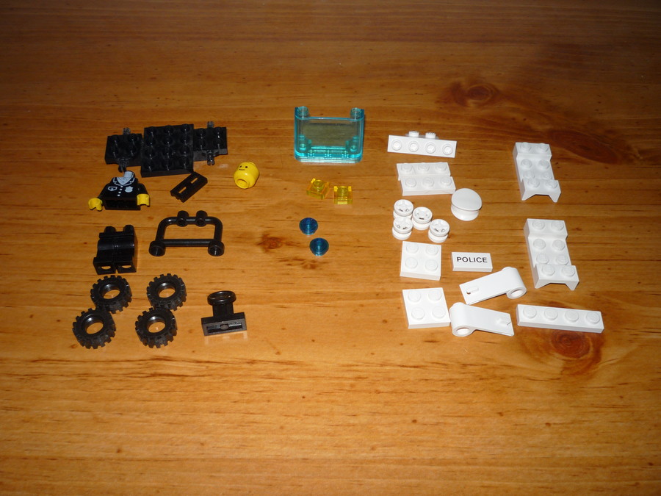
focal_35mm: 32
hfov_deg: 56.8
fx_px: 611
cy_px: 248
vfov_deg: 44.2
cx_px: 330
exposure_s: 1/30
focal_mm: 5.2
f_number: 4
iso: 100
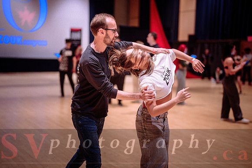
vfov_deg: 27.0
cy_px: 84
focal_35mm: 50
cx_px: 126
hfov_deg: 39.6
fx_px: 350
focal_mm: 50
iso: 1600
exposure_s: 1/200
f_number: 1.2
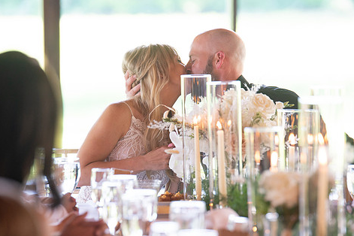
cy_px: 115
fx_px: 2517
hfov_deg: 8.0
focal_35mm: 256
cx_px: 171
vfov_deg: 5.4
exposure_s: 1/160
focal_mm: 195
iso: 1000
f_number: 4
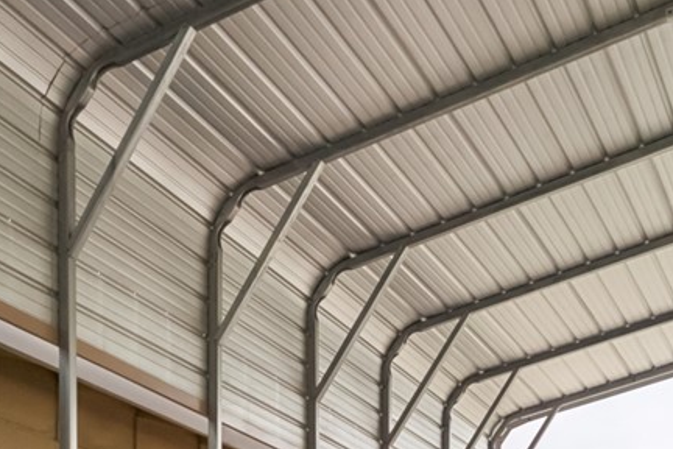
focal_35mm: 66
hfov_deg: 30.5
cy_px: 743
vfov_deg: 17.6
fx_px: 1234
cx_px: 330
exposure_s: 1/3200
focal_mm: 14
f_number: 2.8
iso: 400
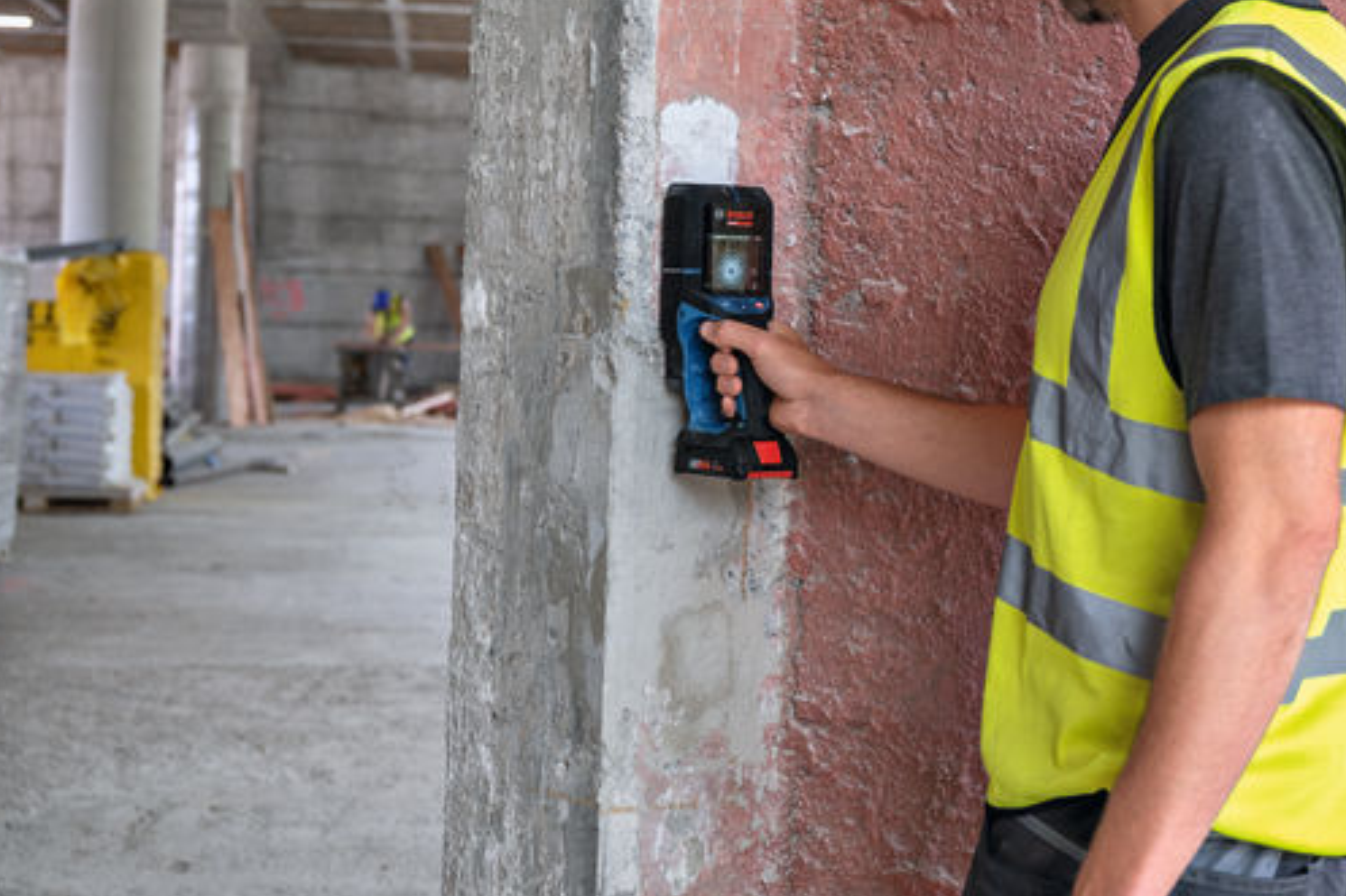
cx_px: 872
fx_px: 2467
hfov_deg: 30.3
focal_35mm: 66
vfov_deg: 20.4
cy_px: 210
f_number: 3.5
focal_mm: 41
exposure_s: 1/200
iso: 400
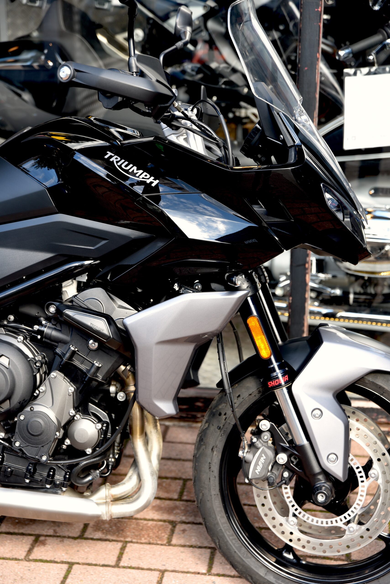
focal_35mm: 70
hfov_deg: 19.5
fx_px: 1136
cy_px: 292
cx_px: 195
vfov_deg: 28.8
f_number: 4.5
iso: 100
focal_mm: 70
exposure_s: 1/80
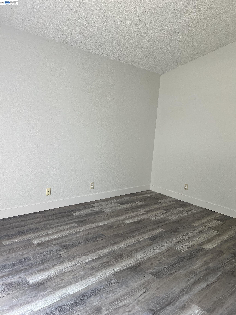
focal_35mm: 26
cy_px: 158
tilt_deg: -8.0
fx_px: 236
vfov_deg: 67.3
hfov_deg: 53.1
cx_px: 118
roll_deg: -4.4
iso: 50
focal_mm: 5.7
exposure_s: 1/171
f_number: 1.5
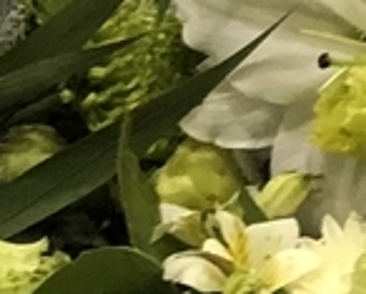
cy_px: -480
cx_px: 830
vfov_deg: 6.5
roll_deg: -1.7
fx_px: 2439
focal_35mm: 225
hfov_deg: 8.0
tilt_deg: +8.2
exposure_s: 1/15
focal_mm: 3.99
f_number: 1.8
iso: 100
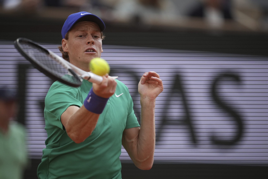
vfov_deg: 3.4
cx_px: 134
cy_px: 90
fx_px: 2978
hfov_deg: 5.2
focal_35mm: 400
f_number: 2.8
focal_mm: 400
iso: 2000
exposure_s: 1/12800
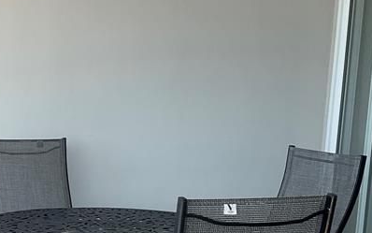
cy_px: 225
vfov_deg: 16.2
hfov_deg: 25.1
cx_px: 16
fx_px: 801
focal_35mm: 79
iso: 25
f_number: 1.8
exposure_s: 1/380
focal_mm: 3
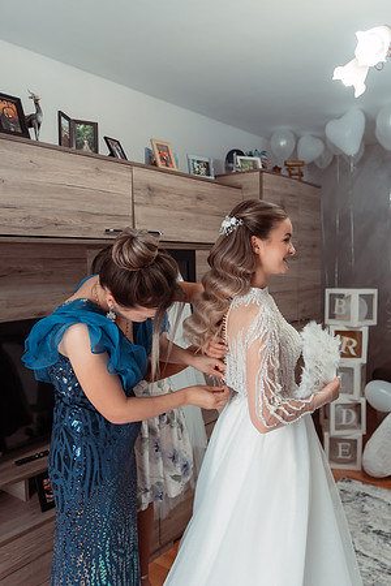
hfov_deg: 43.6
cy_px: 293
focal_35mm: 30
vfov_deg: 61.9
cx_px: 196
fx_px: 489
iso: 1000
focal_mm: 30
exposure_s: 1/200
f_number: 4
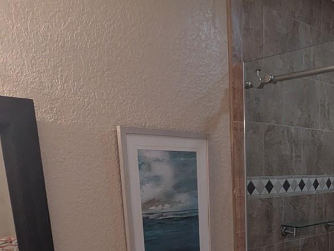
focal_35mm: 43
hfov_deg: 42.4
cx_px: 253
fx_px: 415
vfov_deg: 29.1
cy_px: 299
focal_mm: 2.35
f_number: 2.2
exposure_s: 1/24
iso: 200
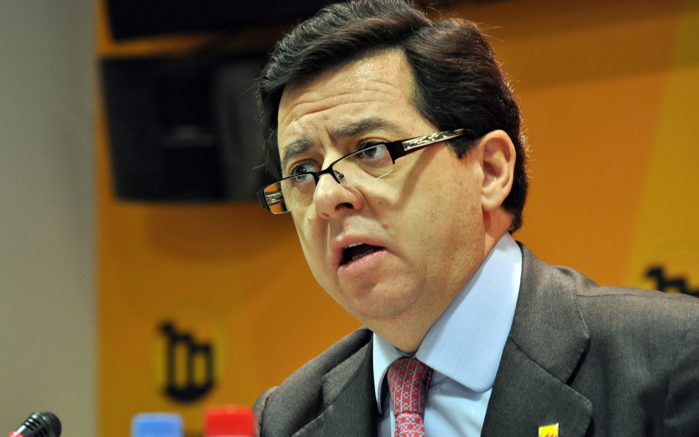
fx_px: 5239
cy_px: 222
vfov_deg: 4.8
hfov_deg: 7.6
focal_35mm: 275
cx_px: 350
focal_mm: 180
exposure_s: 1/20
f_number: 5
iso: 800
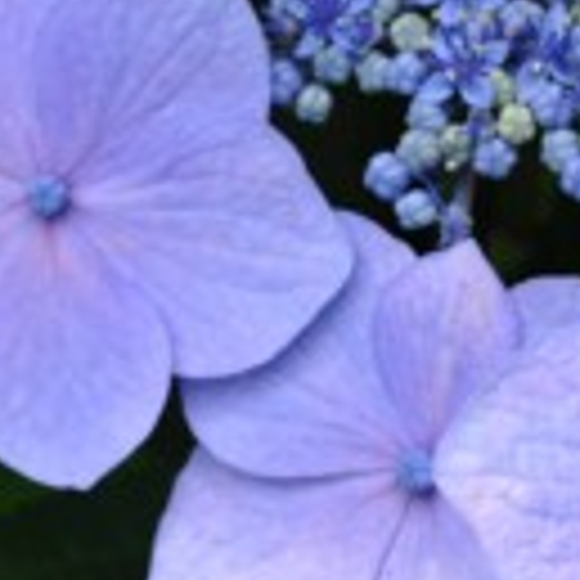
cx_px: 436
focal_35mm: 178
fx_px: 3374
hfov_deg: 9.8
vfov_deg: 9.8
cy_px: 133
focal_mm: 40
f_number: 7.1
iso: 200
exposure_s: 1/200
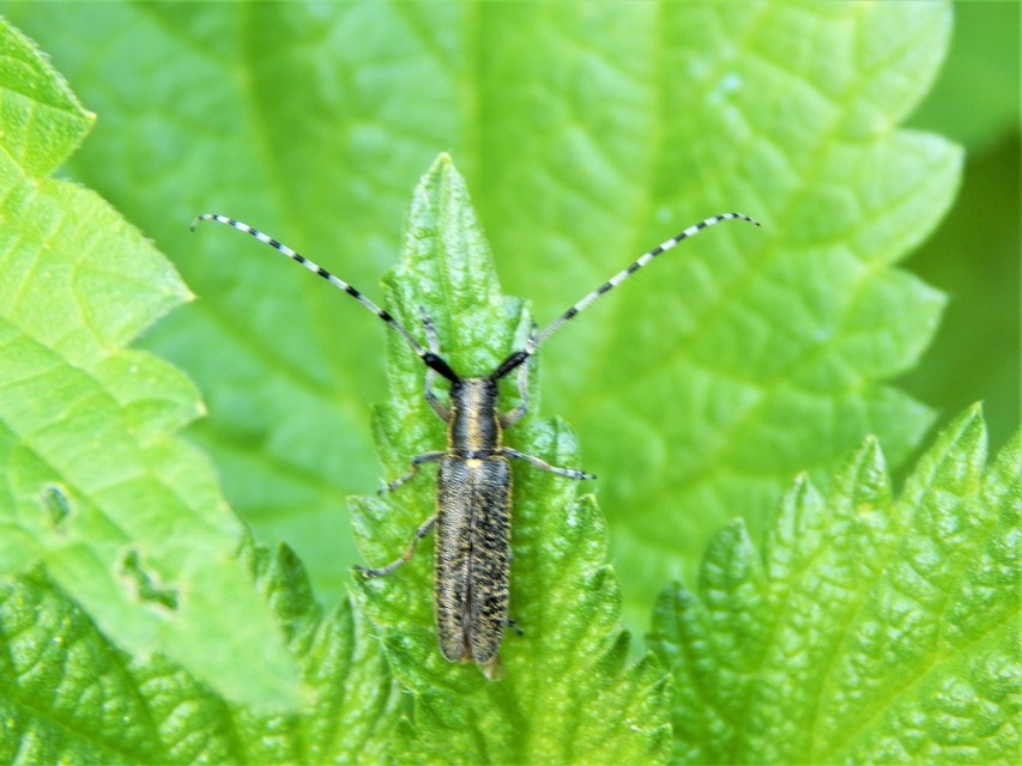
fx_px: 4724
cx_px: 511
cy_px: 383
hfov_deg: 12.3
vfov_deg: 9.3
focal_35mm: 160
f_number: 5.1
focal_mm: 28.7
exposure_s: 1/30
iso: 180
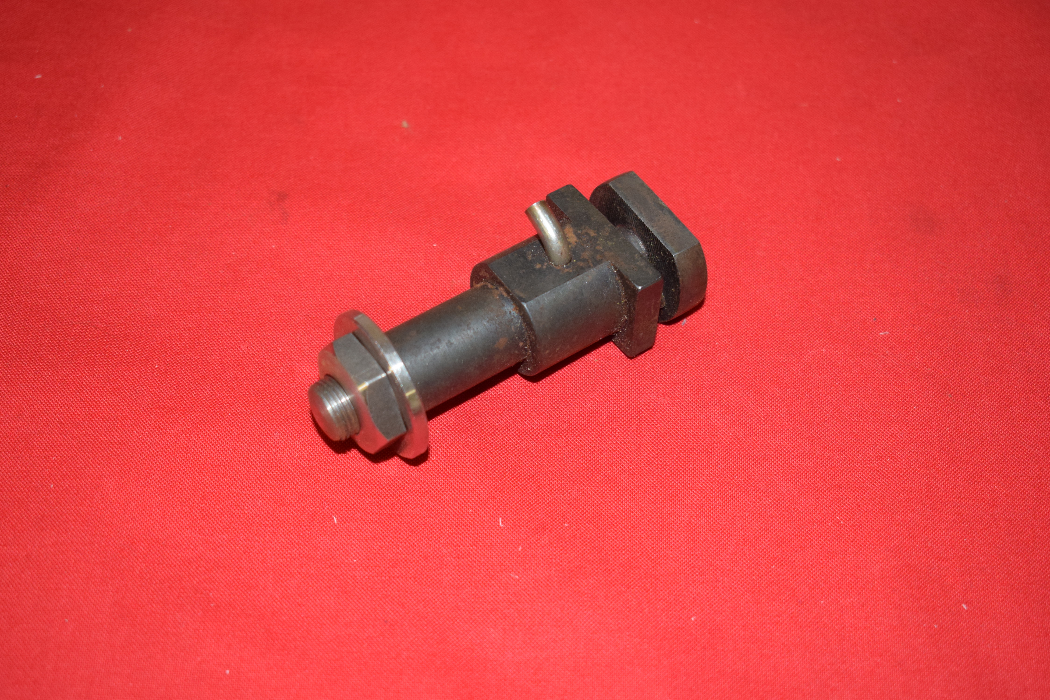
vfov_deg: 25.1
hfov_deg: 36.9
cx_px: 525
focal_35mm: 54
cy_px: 350
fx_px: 1575
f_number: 5
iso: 1250
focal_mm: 36
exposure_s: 1/200
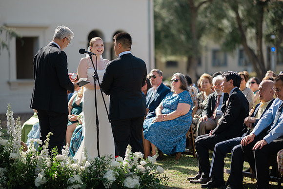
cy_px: 94
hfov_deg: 19.3
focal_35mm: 106
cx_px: 142
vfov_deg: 12.9
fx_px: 834
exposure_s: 1/1250
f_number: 1.4
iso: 64
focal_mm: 105
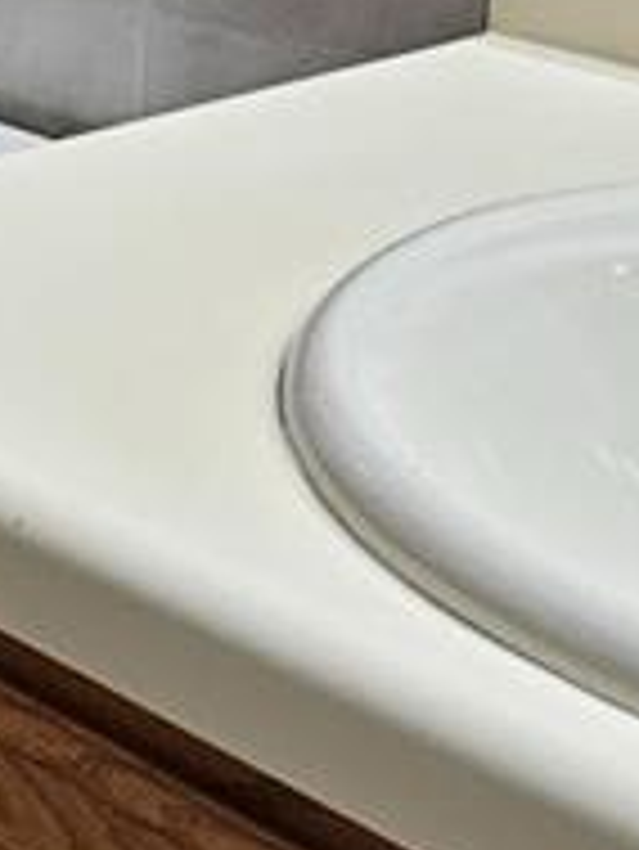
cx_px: -668
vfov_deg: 18.4
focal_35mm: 103
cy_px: -72
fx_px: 2532
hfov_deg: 12.5
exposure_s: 1/60
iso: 50
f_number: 2.2
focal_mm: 2.2
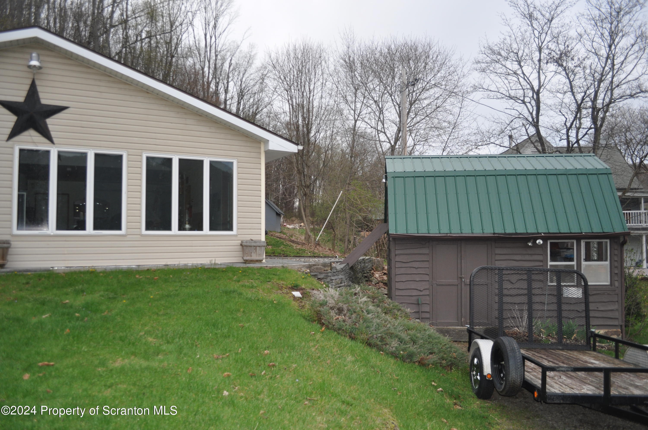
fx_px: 485
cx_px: 324
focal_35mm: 27
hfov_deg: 67.4
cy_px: 215
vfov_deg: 47.8
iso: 250
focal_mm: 18
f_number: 3.5
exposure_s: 1/200
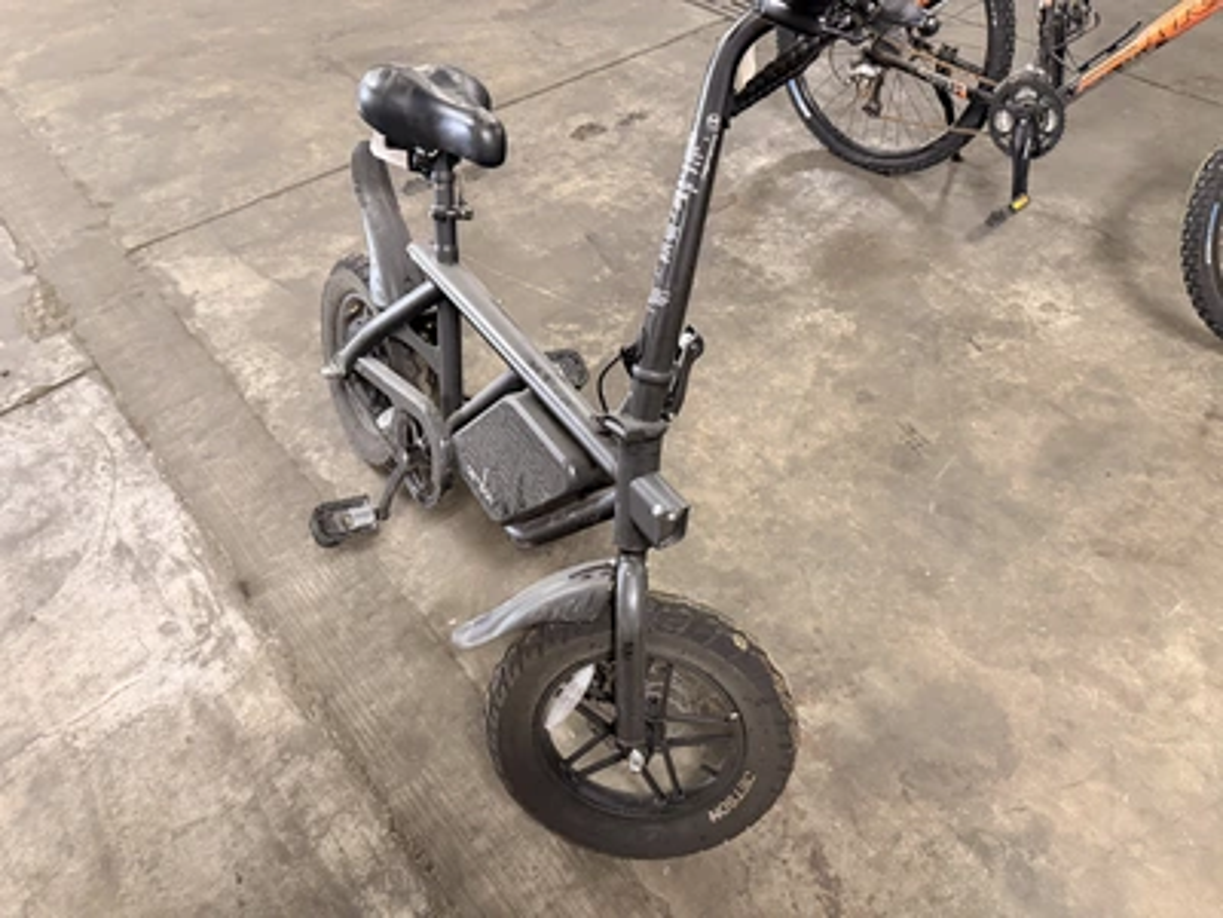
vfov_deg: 56.8
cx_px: 612
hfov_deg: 71.6
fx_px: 848
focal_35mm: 24
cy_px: 459
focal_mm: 6.76
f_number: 1.78
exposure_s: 1/60
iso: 640
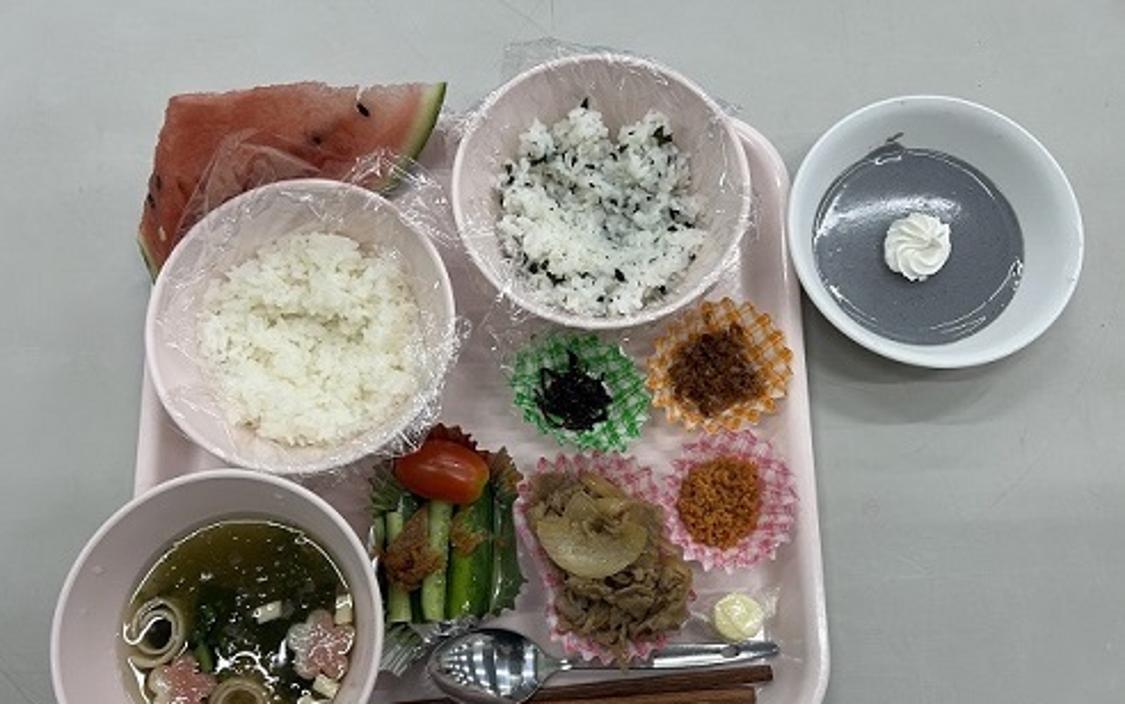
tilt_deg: -78.3
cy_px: 426
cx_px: 558
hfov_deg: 66.4
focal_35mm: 28
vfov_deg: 44.3
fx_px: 859
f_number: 1.5
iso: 32
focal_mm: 5.7
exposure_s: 1/113
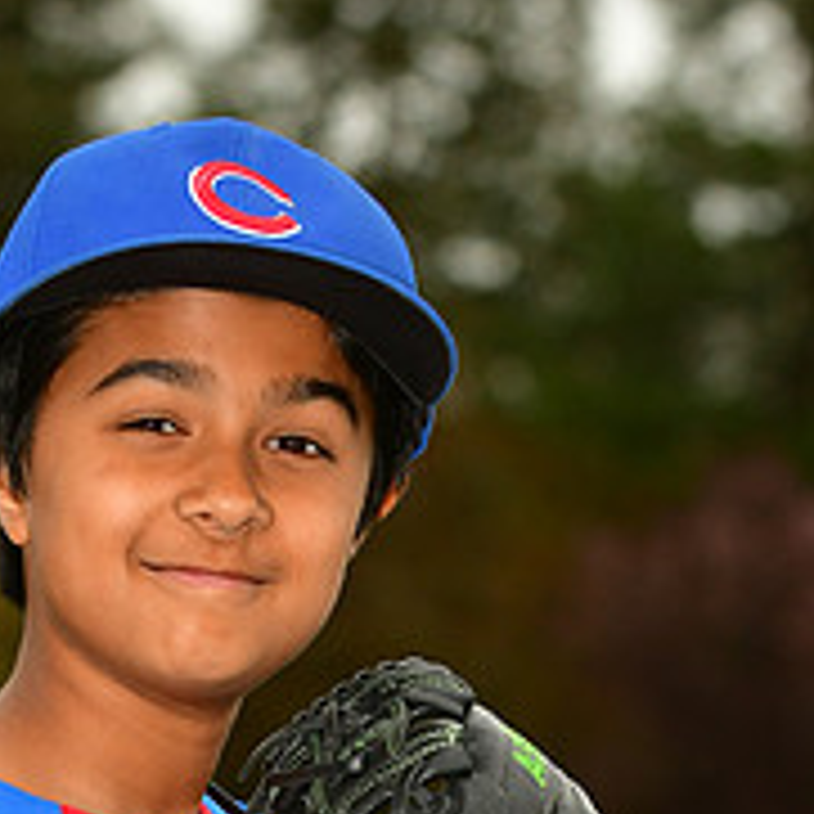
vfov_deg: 4.3
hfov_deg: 4.4
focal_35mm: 401
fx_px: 10668
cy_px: 1210
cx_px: 146
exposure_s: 1/1000
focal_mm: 98
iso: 400
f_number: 5
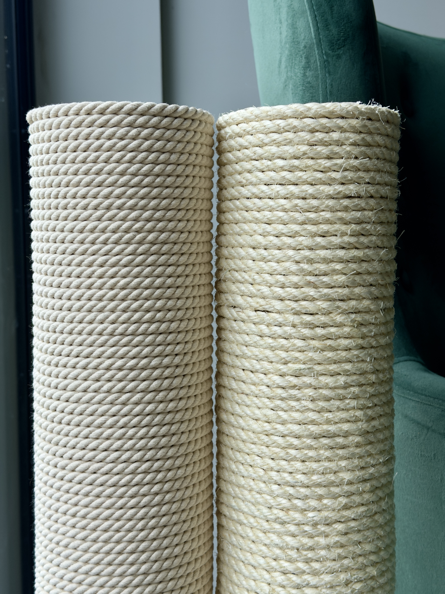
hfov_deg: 30.3
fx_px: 823
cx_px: 222
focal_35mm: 48
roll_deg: +0.0
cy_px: 297
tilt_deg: -4.0
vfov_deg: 39.7
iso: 64
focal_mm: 6.76
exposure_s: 1/641
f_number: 1.78
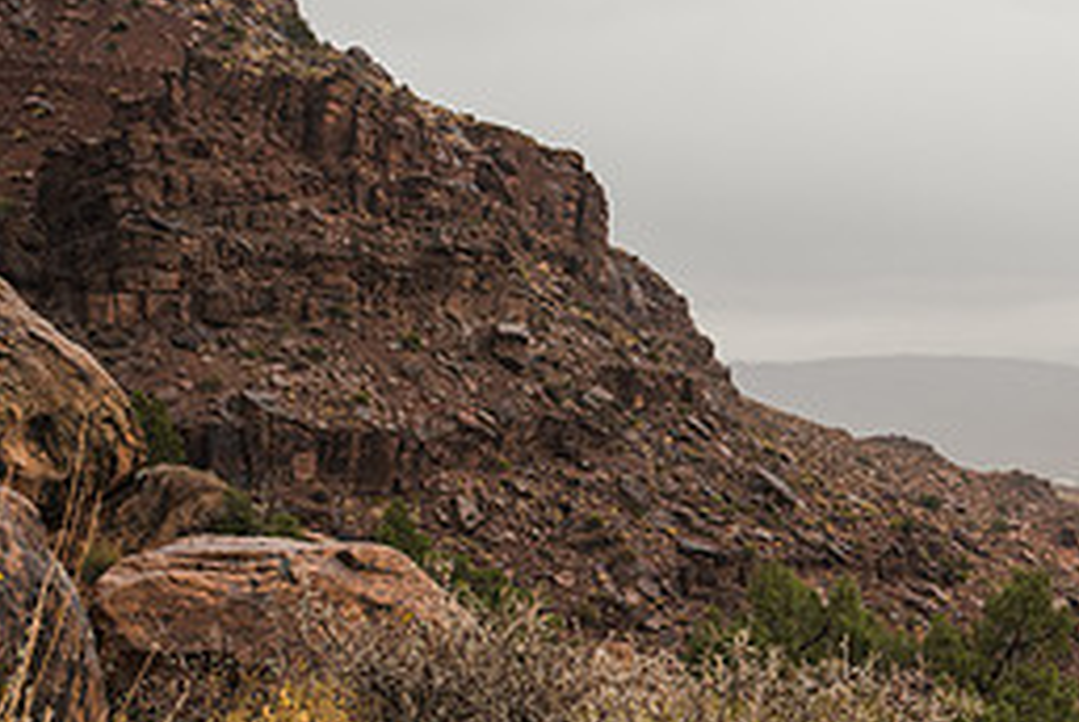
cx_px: 1071
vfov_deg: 19.0
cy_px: 699
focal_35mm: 70
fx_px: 2100
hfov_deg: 27.2
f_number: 6.3
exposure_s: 1/250
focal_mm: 31
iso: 200
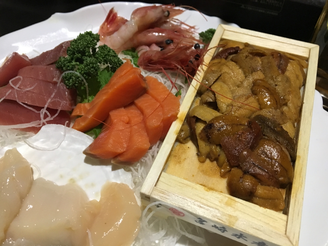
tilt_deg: -49.6
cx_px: 164
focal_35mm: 29
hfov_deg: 61.7
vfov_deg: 48.2
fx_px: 275
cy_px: 123
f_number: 2.2
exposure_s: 1/20
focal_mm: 4.15
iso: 200
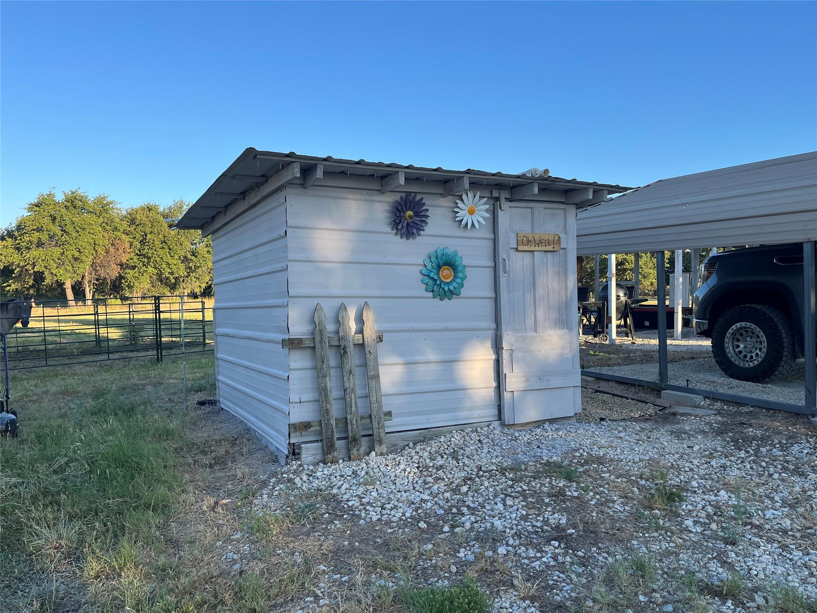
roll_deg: +0.4
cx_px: 408
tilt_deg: -3.2
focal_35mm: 26
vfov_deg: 53.1
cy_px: 306
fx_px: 614
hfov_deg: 67.3
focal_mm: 5.1
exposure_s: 1/1140
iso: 50
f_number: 1.6
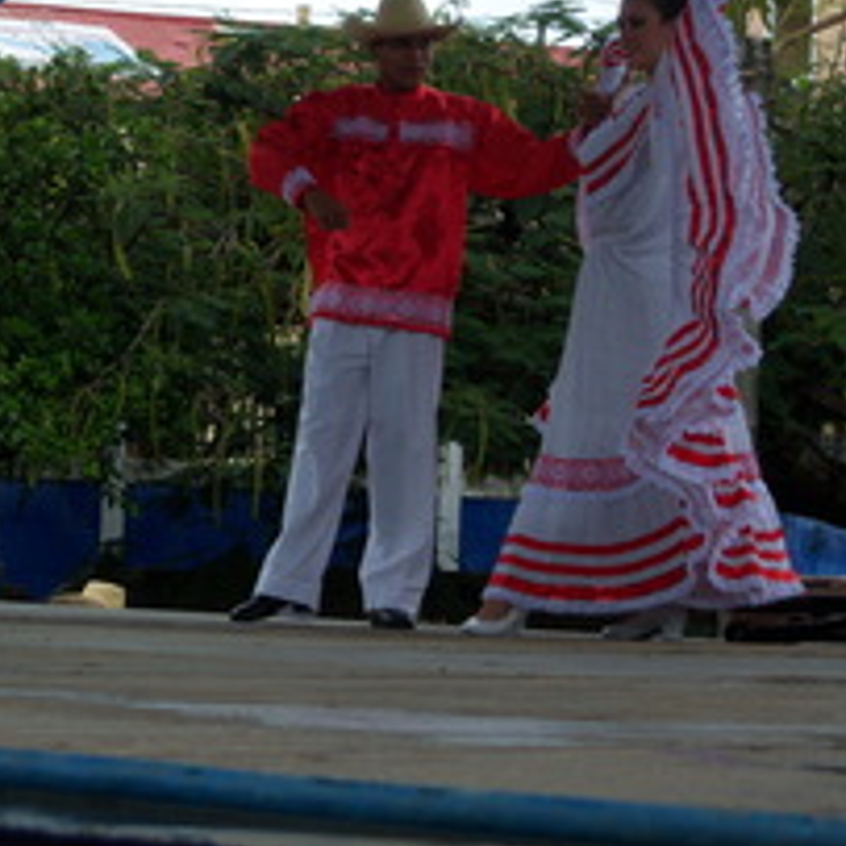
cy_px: 279
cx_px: 244
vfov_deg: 13.5
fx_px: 3567
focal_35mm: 129
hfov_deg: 13.5
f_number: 4
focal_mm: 17.1
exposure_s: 1/500
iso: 80
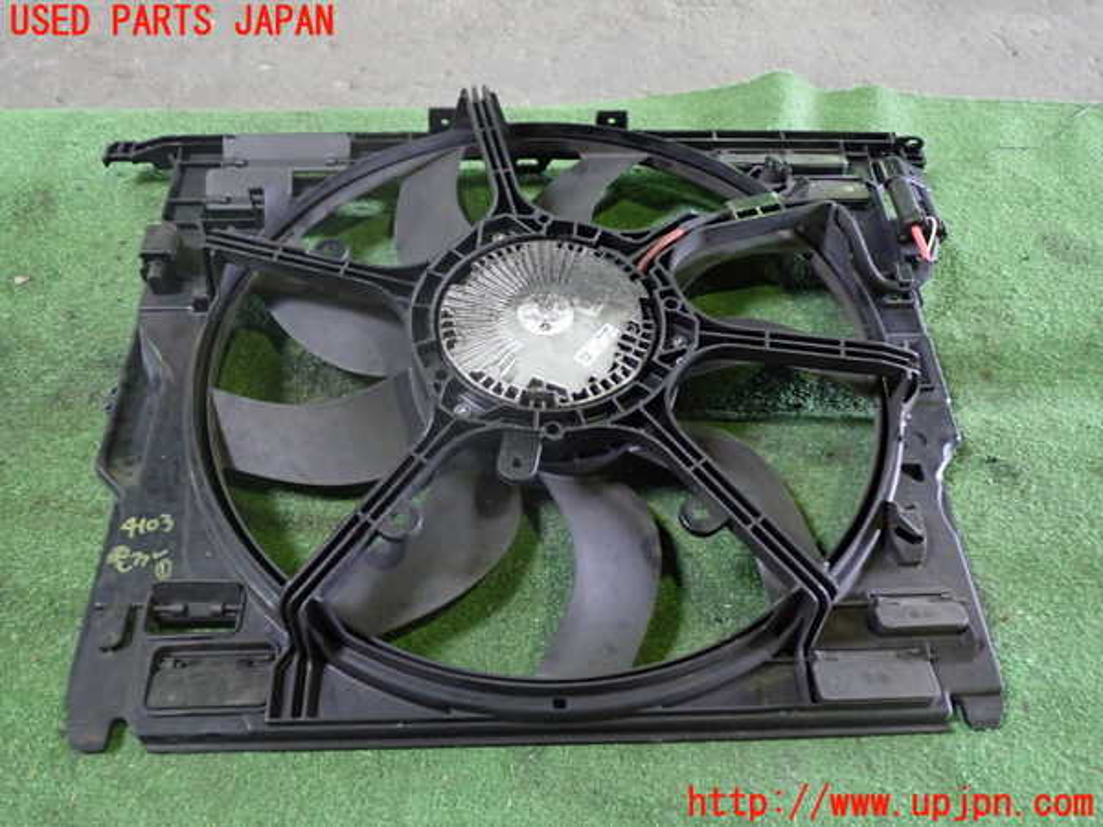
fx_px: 956
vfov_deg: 46.8
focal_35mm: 30
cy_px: 414
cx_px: 552
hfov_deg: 60.0
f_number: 2.3
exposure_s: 1/30
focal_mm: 5.4
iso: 800
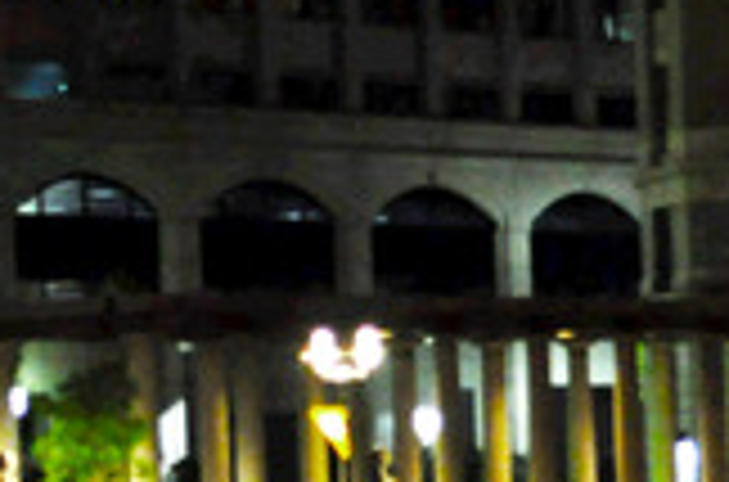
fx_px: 5626
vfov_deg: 4.9
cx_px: 18
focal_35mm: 279
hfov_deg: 7.4
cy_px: 500
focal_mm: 35
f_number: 5
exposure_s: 1/8
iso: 1100
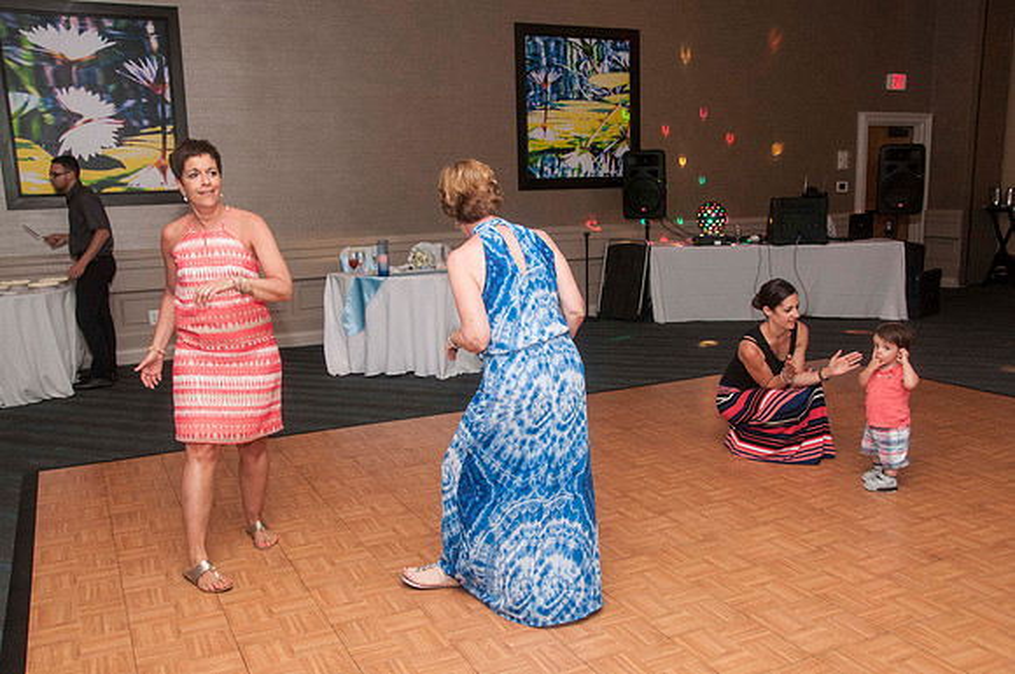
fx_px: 929
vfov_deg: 39.9
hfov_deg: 57.3
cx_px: 508
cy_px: 337
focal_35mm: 33
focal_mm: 22
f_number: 5.6
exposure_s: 1/60
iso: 800
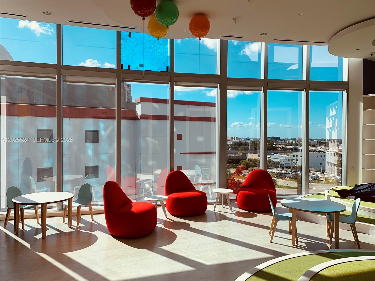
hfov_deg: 67.3
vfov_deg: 53.1
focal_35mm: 26
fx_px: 282
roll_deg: +0.2
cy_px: 140
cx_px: 188
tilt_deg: +0.2
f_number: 1.8
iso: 25
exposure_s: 1/1163
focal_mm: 4.25
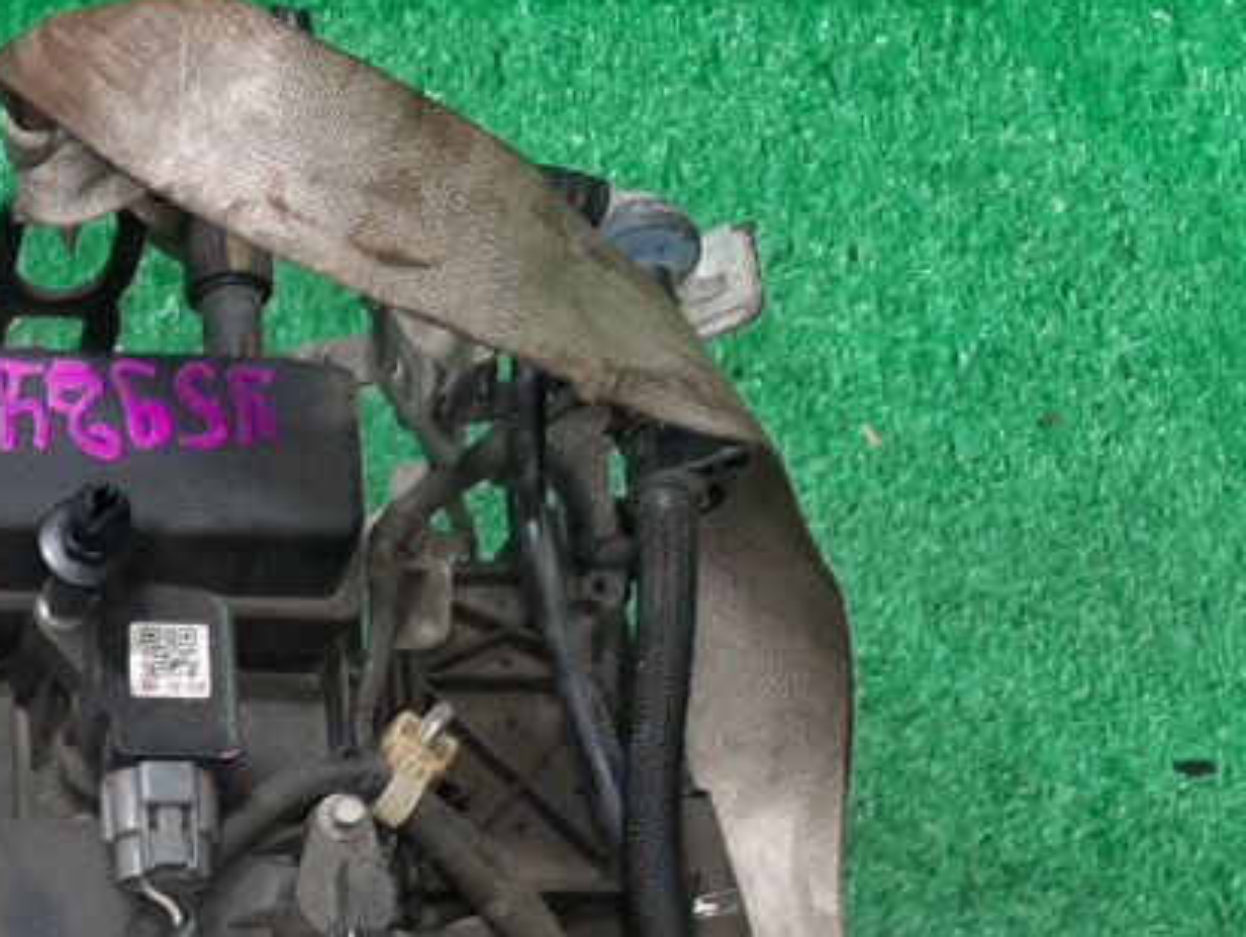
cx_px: -282
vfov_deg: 15.4
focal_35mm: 91
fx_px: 3278
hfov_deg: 20.1
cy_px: 1268
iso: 140
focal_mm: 3.93
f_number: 1.7
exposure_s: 1/50
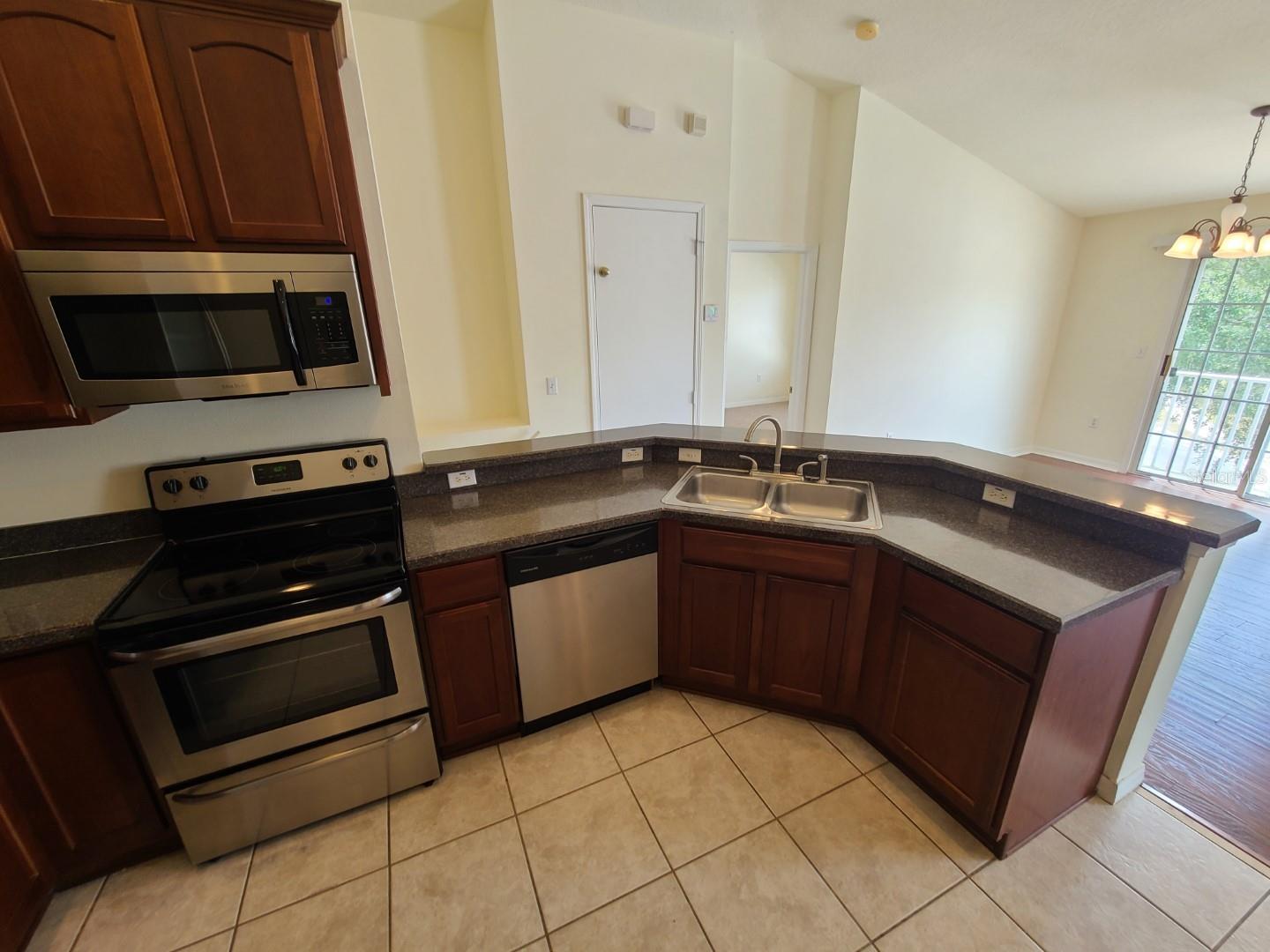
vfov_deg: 89.9
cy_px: 476
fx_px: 477
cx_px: 635
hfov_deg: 106.2
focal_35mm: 13
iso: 80
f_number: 2.2
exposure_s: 1/60
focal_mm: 2.2
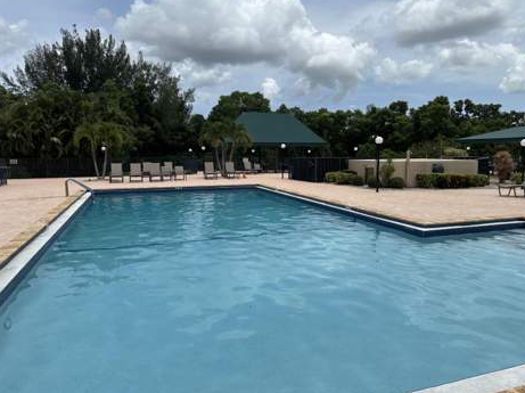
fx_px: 379
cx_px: 266
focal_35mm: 25
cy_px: 191
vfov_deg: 54.8
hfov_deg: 69.4
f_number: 1.78
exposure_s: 1/7042
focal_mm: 6.86
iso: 80
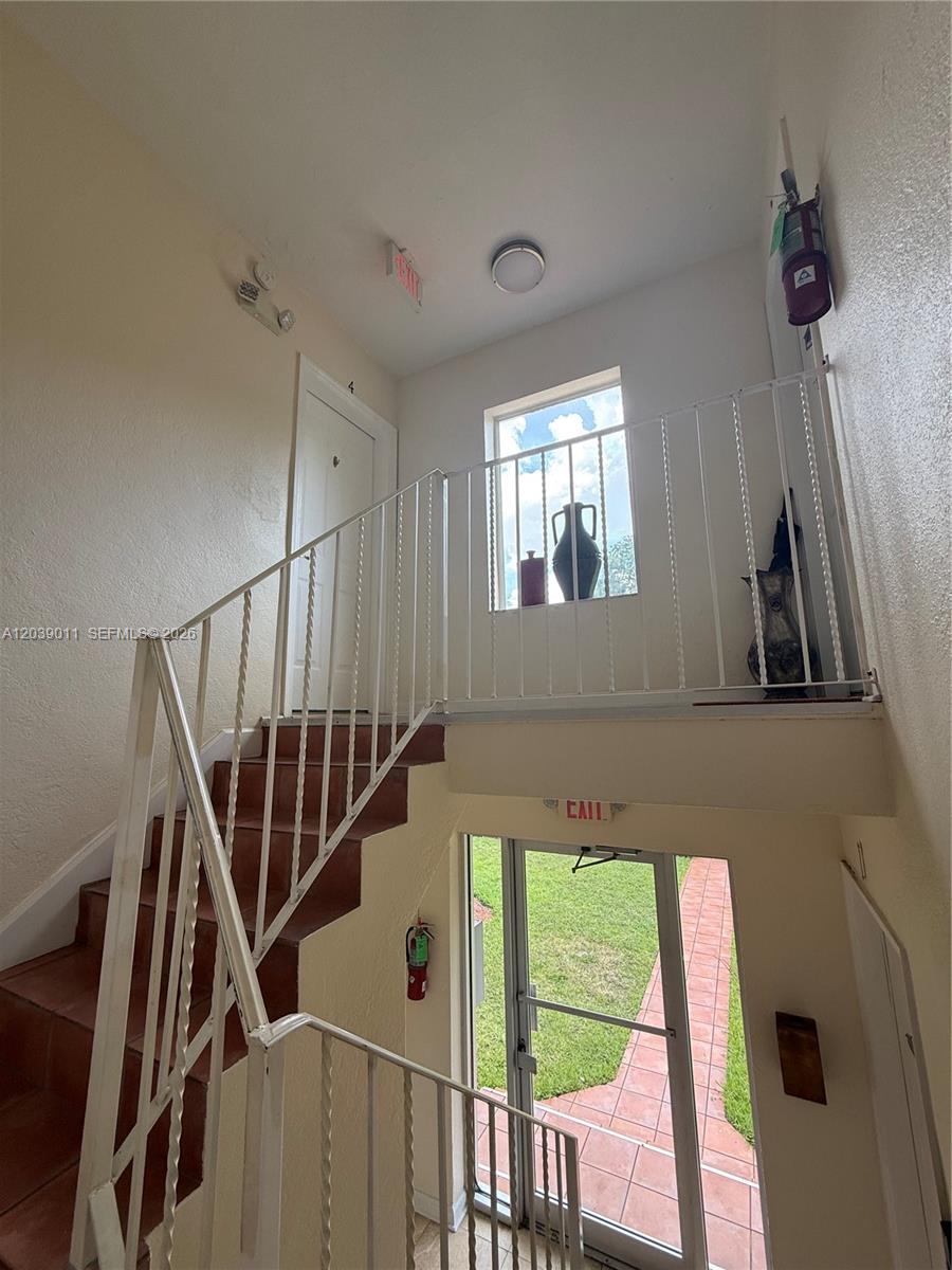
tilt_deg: +10.0
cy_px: 635
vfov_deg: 102.1
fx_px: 513
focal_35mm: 14
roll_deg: +0.6
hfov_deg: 85.7
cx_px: 476
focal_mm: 2.22
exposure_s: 1/163
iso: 64
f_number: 2.2
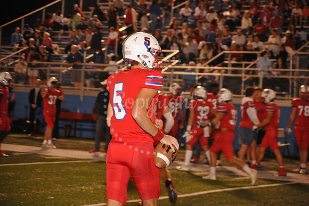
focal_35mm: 105
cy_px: 103
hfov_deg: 19.5
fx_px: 901
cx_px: 154
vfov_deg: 13.0
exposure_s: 1/125
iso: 1600
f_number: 4.5
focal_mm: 105
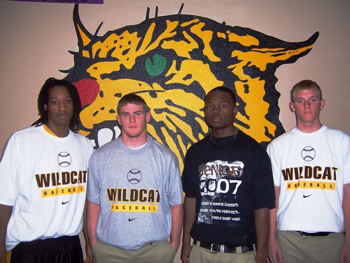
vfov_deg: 42.9
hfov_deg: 55.4
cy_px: 132
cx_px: 175
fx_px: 334
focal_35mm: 33
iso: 140
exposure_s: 1/60
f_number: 2.8
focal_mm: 5.5
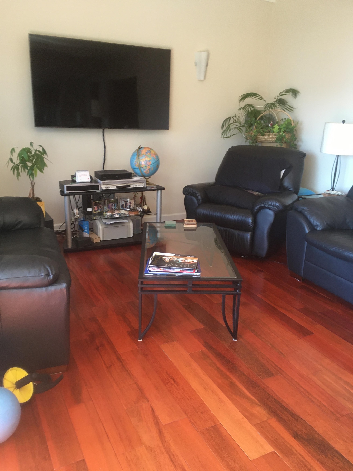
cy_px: 236
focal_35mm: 29
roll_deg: -4.2
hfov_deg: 48.2
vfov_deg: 61.7
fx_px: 394
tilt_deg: -18.6
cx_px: 176
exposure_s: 1/30
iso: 100
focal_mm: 4.15
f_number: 2.2
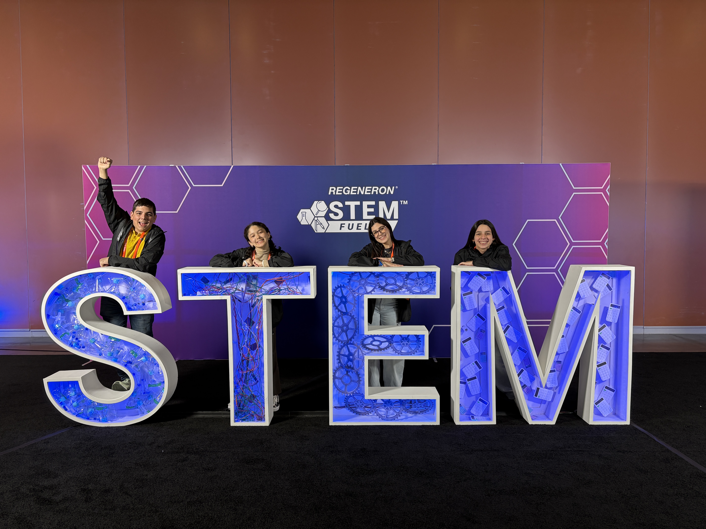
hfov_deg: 67.3
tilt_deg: -2.9
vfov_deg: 53.1
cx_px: 353
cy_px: 264
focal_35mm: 26
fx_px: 530
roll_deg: +0.1
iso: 125
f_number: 1.6
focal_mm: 5.96
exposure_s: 1/71
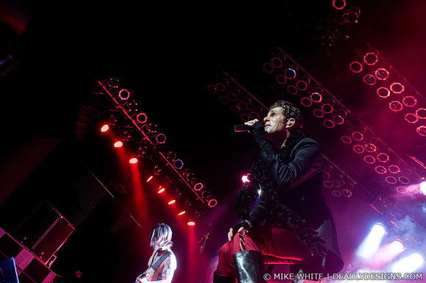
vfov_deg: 43.5
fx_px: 355
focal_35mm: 30
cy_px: 142
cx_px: 213
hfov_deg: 62.0
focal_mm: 20
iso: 800
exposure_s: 1/100
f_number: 3.2
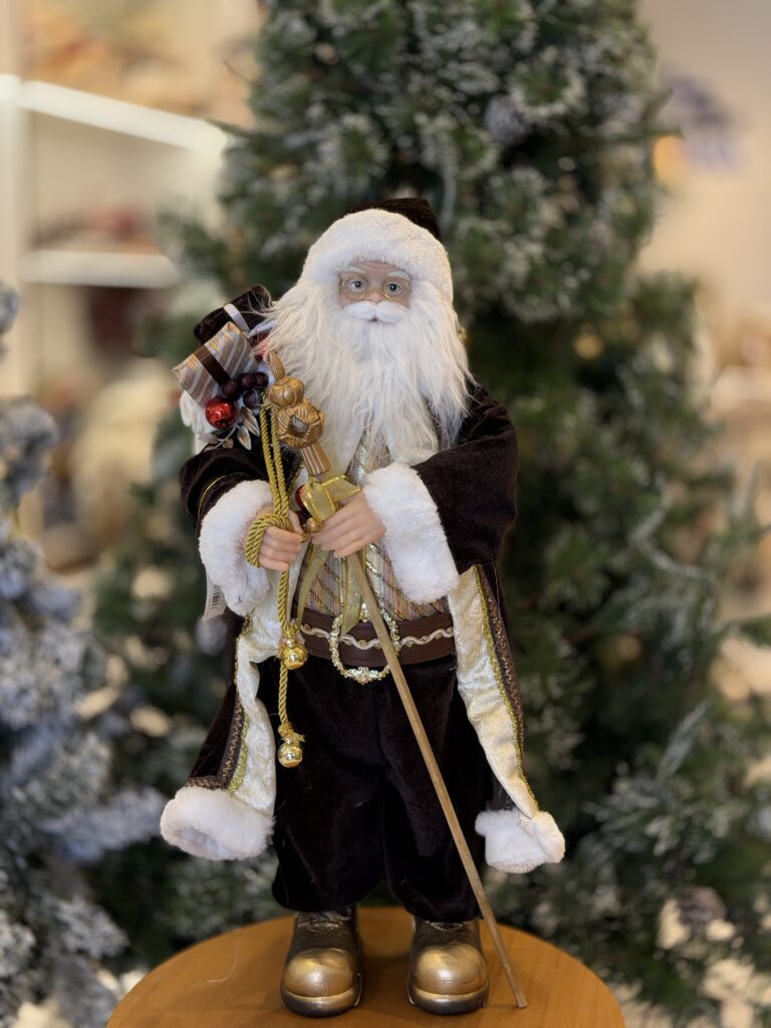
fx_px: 1425
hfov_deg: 30.3
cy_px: 514
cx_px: 386
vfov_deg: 39.7
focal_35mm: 48
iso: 50
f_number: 1.78
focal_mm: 6.76
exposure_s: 1/60
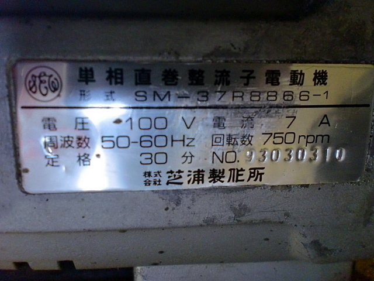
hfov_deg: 52.6
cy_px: 140
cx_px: 187
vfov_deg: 40.7
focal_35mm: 35
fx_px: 378
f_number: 3.1
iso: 400
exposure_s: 1/60
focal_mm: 6.3
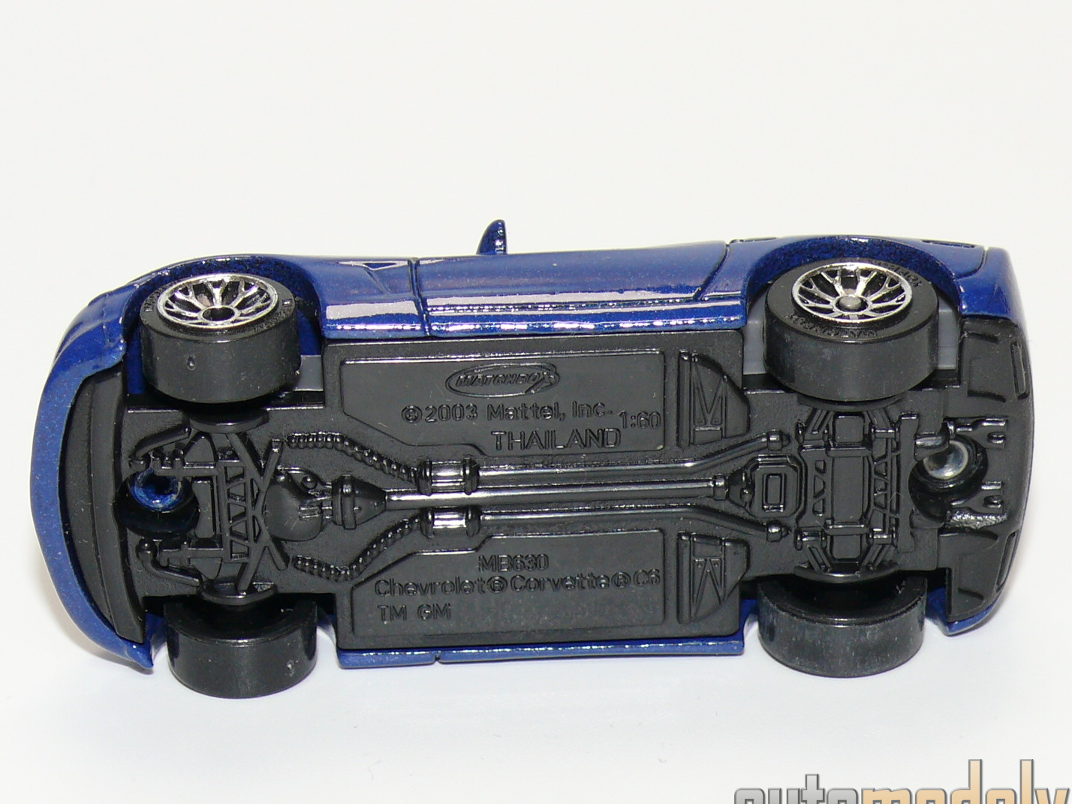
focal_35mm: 130
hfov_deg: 15.2
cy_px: 423
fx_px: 4026
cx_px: 561
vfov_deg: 11.4
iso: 100
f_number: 4
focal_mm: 14.3
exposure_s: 1/30
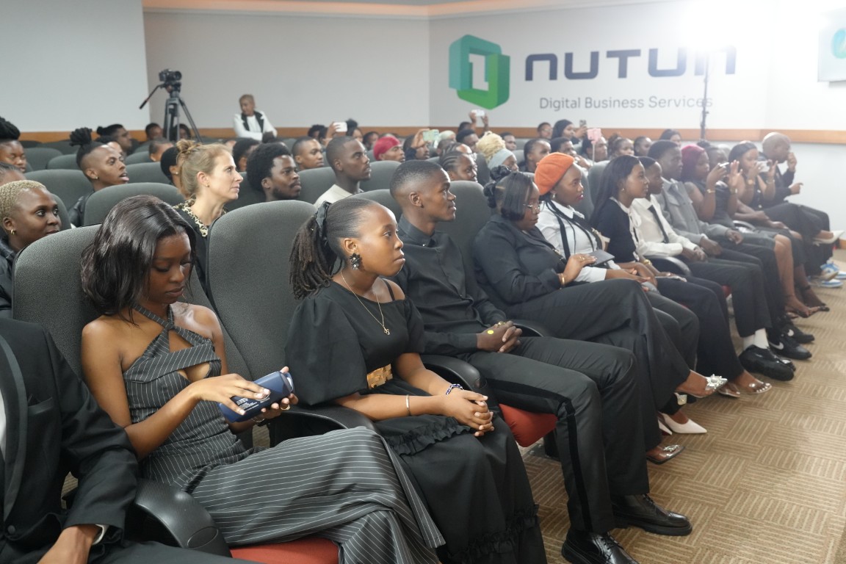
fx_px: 822
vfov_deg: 37.9
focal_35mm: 35
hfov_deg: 54.4
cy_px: 282
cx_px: 423
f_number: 4
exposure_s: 1/160
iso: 5000
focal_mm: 35
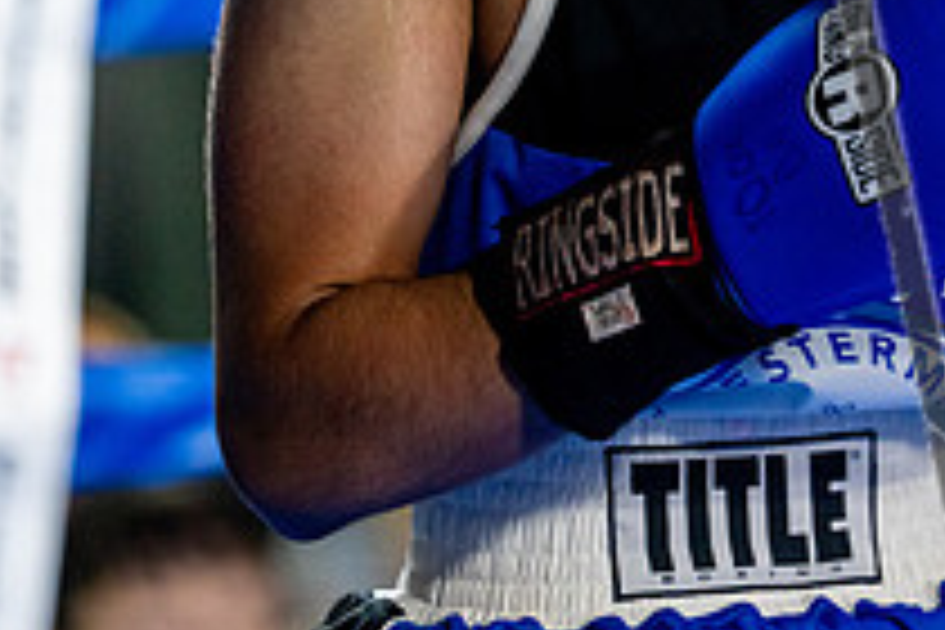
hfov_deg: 5.0
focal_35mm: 415
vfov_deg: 3.3
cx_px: 824
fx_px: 10893
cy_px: -101
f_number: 2
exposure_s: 1/800
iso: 4000
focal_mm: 150
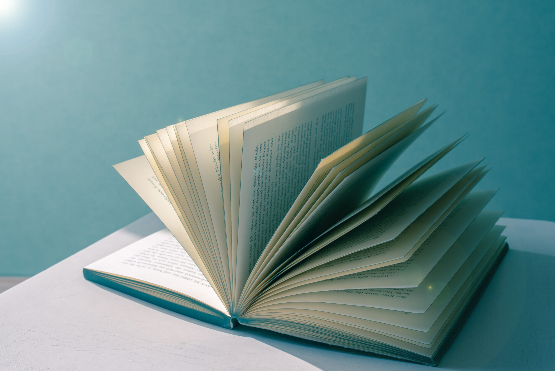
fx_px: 540
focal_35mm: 35
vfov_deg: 37.9
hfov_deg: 54.4
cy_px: 186
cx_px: 278
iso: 100
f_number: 16
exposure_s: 1/30
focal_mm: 35
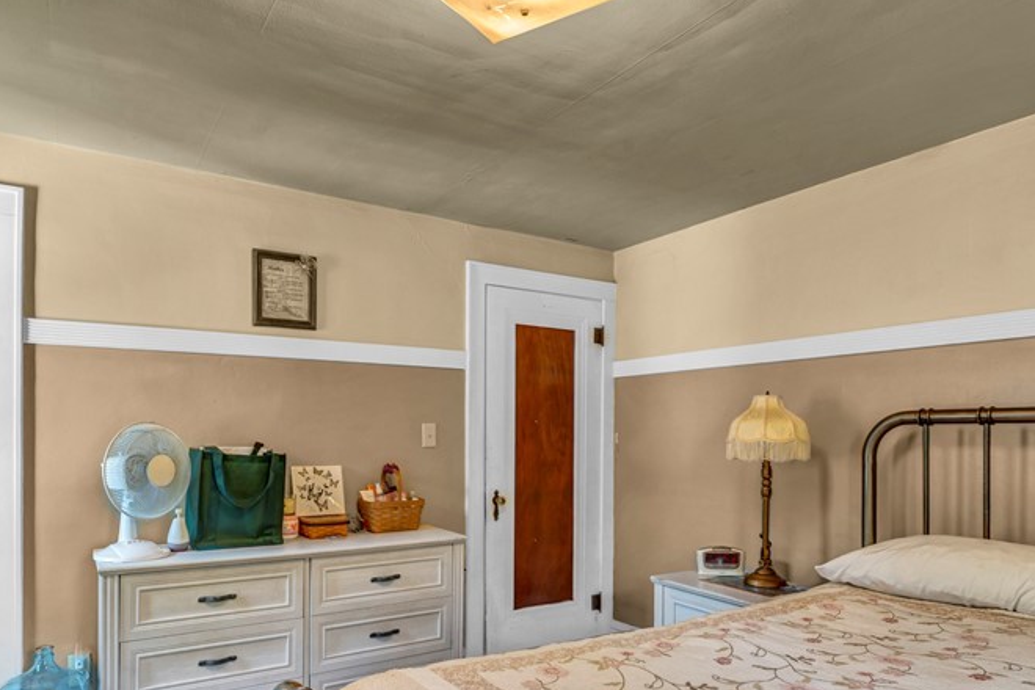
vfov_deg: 54.0
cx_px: 507
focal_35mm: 23
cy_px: 460
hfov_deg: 76.1
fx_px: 661
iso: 200
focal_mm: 14
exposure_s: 1/1.25
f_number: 11
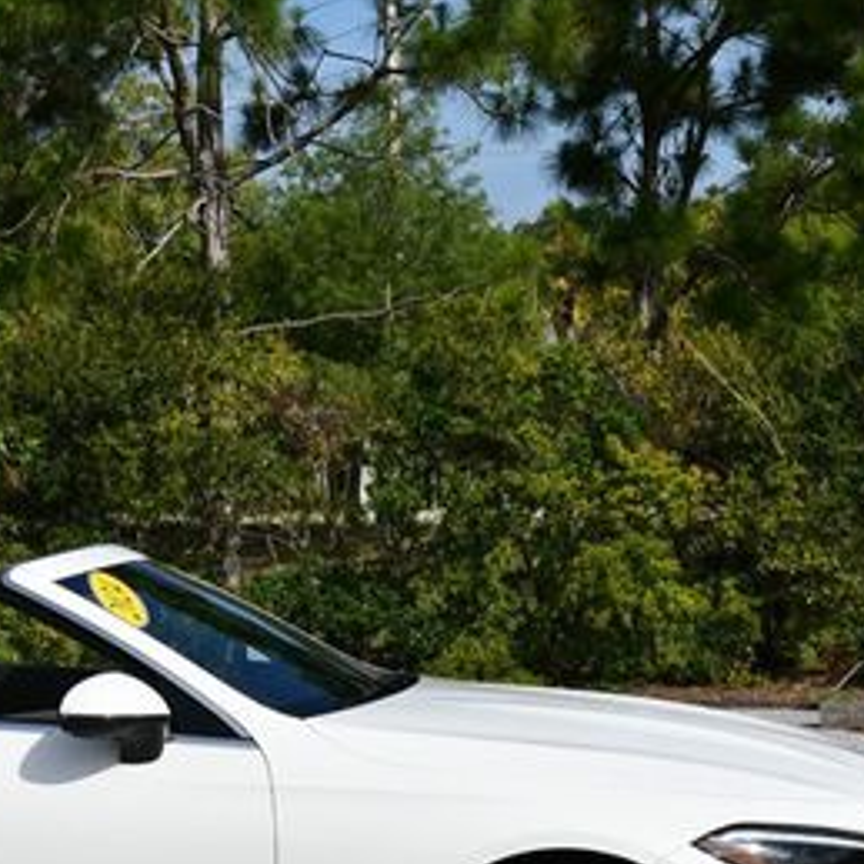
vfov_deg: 14.3
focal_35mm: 122
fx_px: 3445
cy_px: 627
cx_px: 3
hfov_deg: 14.1
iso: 100
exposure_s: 1/320
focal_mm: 29
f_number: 9
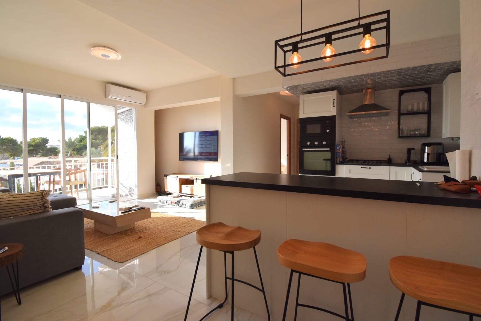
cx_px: 240
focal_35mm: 15
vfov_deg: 77.3
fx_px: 200
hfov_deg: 100.4
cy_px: 160
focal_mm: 10
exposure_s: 1/250
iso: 200
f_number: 6.3
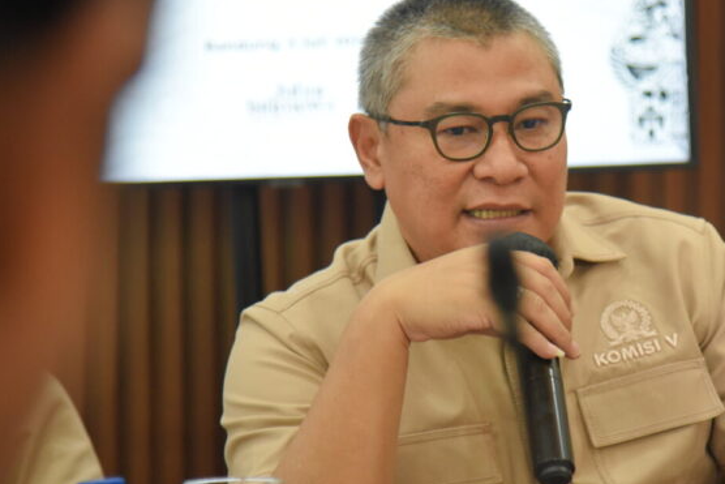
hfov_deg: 14.1
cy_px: 206
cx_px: 496
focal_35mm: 145
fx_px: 2921
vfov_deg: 9.5
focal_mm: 105
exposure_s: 1/125
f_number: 4
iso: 4000
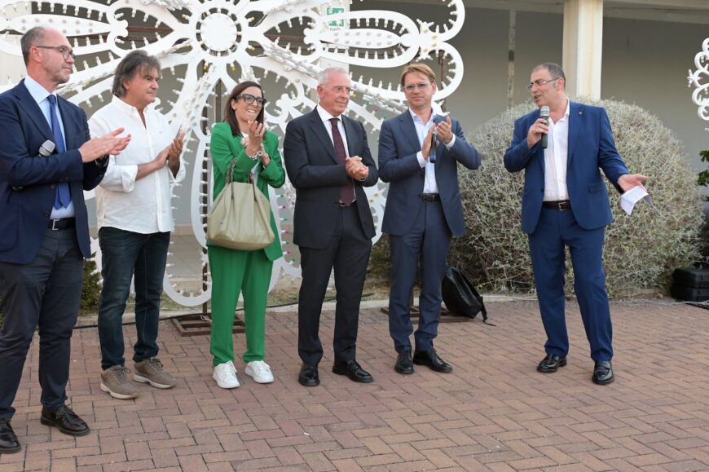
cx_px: 293
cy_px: 221
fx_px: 787
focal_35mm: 40
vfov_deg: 33.4
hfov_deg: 48.3
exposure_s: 1/200
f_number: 5.6
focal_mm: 34
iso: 1000
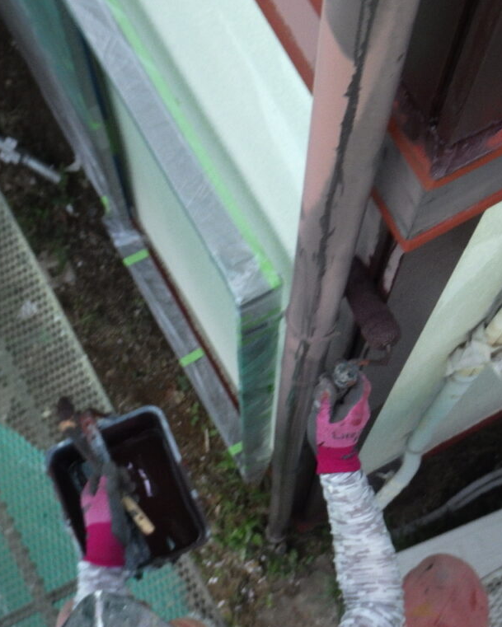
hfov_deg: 22.8
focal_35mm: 67
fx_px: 1244
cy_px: 315
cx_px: 307
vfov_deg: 28.3
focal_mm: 9.1
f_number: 4.4
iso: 400
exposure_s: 1/80
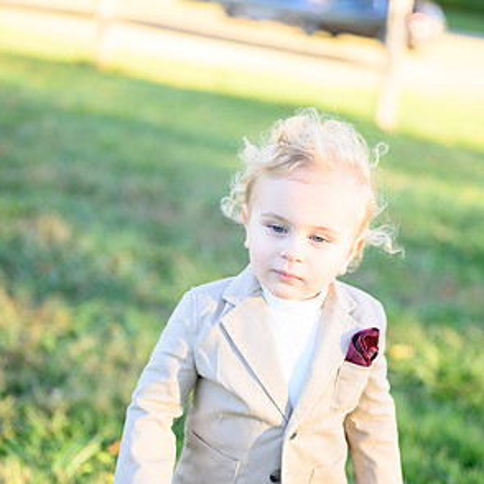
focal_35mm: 65
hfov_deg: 26.5
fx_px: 1028
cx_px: 244
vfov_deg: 26.4
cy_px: 291
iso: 320
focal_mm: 50
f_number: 2
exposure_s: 1/800
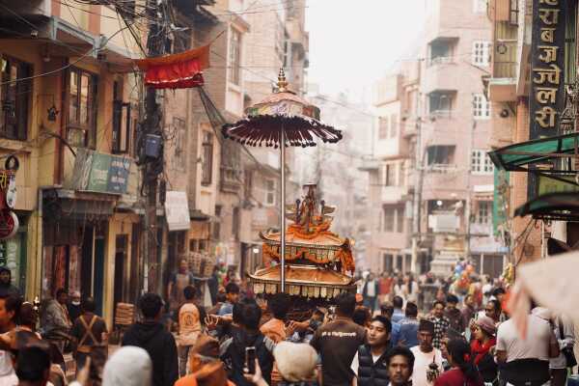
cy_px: 193
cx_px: 290
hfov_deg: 23.9
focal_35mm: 85
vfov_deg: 16.1
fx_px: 1367
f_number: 1.8
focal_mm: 85
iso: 500
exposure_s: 1/1000
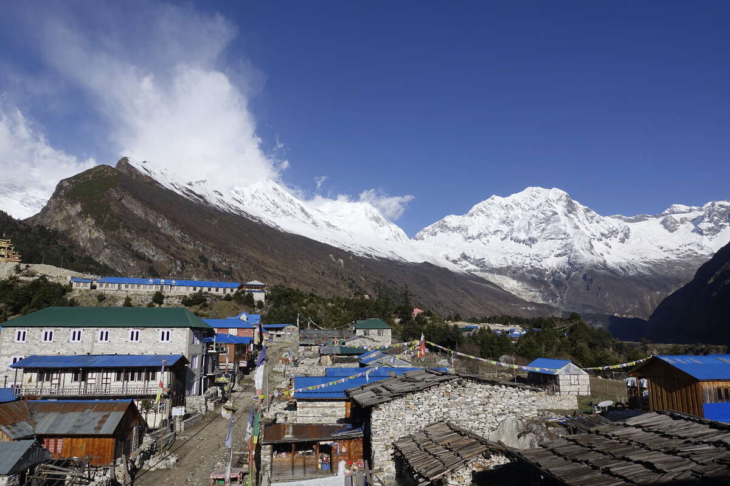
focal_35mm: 24
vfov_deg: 53.1
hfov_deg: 73.7
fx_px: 487
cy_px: 243
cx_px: 365
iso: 125
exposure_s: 1/125
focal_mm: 8.8
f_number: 5.6
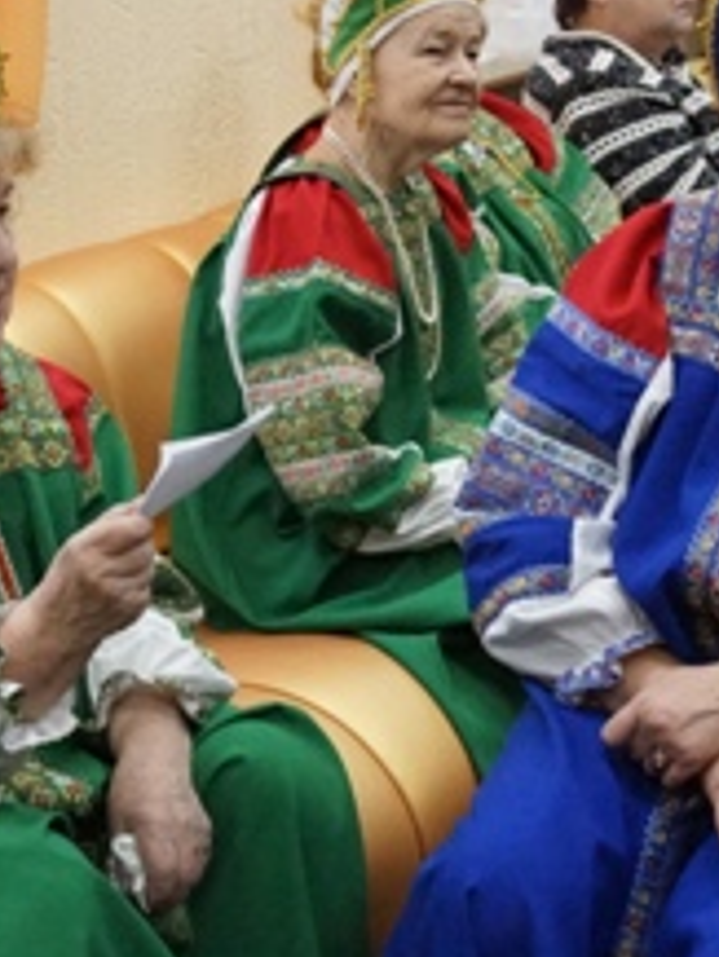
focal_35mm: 134
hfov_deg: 11.1
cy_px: 434
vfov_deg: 14.7
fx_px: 3707
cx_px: 243
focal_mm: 45
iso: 4000
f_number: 6.3
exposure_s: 1/160
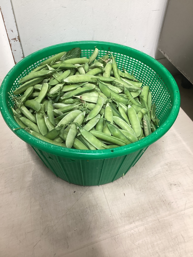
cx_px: 96
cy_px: 128
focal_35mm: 31
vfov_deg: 58.3
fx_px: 230
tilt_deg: -49.3
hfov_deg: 45.4
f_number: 2.4
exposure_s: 1/60
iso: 160
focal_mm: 3.3
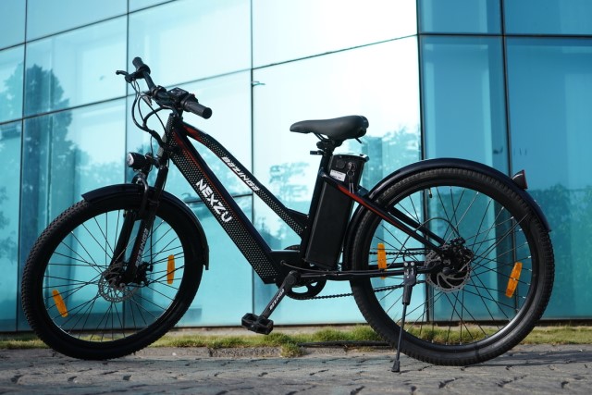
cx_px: 296
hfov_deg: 36.2
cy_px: 198
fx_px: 905
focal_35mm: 55
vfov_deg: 24.6
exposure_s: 1/800
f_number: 5.6
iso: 250
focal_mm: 55
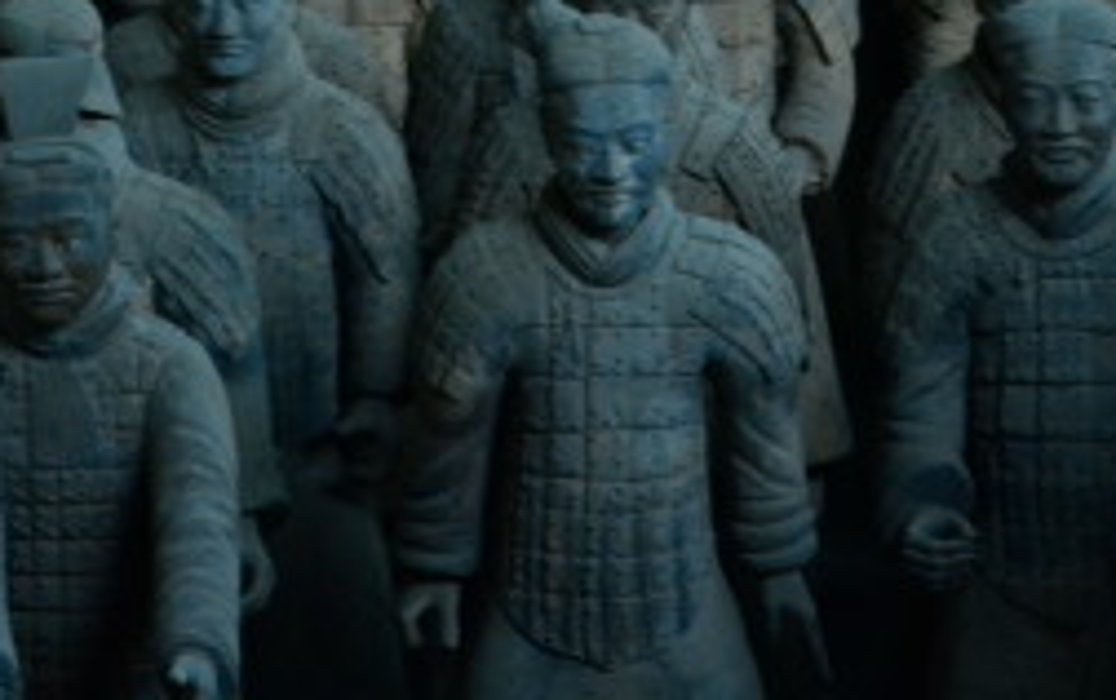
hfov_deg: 5.5
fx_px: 11605
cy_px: 20
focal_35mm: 381
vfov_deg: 3.5
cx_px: 456
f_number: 5.6
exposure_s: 1/40
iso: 1600
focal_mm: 105
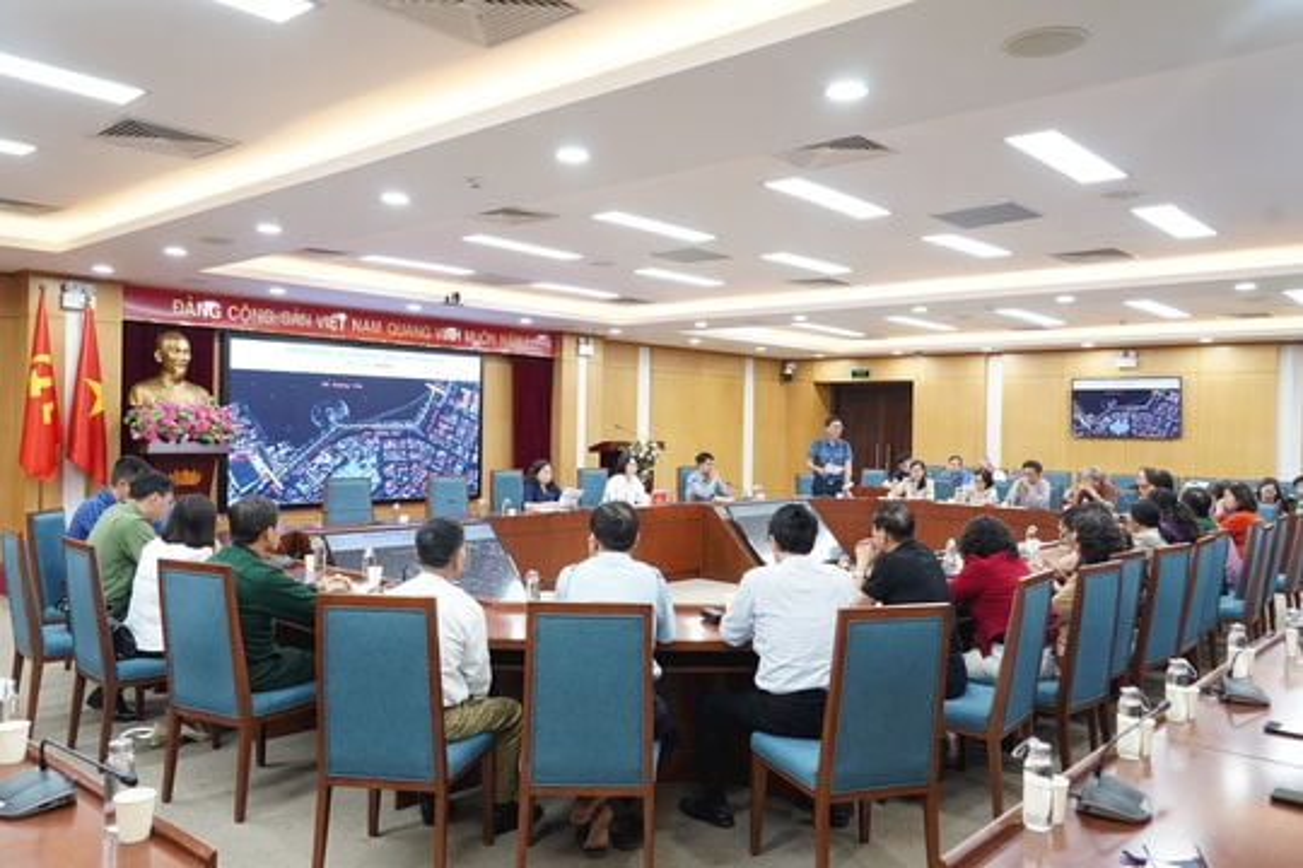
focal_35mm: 26
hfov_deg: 69.4
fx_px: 941
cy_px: 434
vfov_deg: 49.6
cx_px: 652
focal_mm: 26
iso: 2000
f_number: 5.6
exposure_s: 1/100
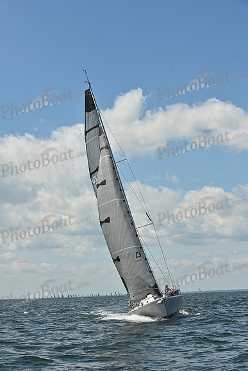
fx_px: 723
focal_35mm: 70
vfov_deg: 28.8
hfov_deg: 19.5
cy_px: 186
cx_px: 124
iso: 250
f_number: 10
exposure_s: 1/1250
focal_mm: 70
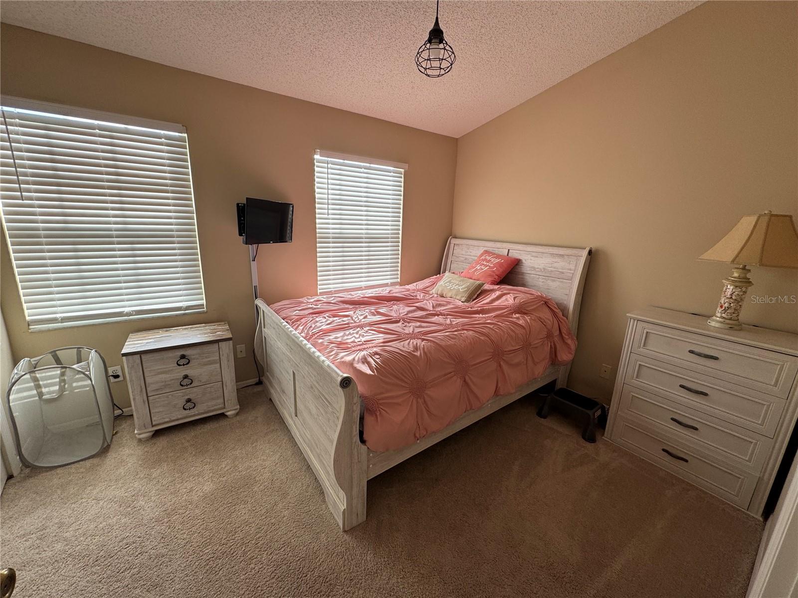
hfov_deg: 102.1
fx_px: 323
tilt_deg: -13.9
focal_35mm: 14
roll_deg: -2.7
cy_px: 299
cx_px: 399
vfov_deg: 85.7
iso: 40
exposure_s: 1/99
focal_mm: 2.22
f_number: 2.2
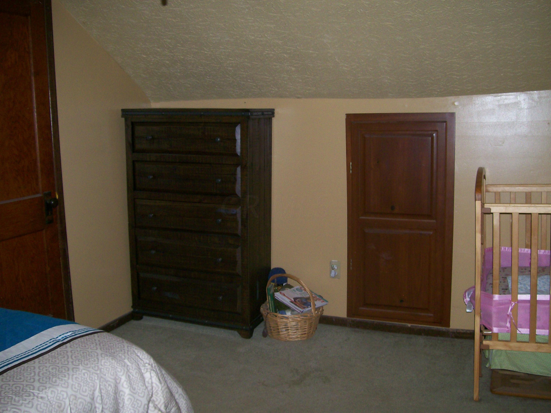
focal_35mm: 36
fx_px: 573
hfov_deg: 51.4
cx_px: 276
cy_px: 206
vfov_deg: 39.7
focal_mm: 6
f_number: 2.7
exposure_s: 1/64
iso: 140
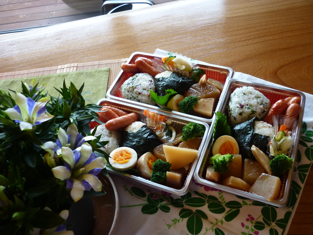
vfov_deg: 42.9
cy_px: 118
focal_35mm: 33
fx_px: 298
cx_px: 156
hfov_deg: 55.4
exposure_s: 1/30
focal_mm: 5.5
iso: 200
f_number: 2.8
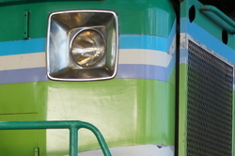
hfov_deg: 14.3
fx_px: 939
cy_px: 276
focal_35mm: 144
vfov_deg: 9.1
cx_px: 102
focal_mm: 20
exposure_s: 1/40
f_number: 4
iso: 200
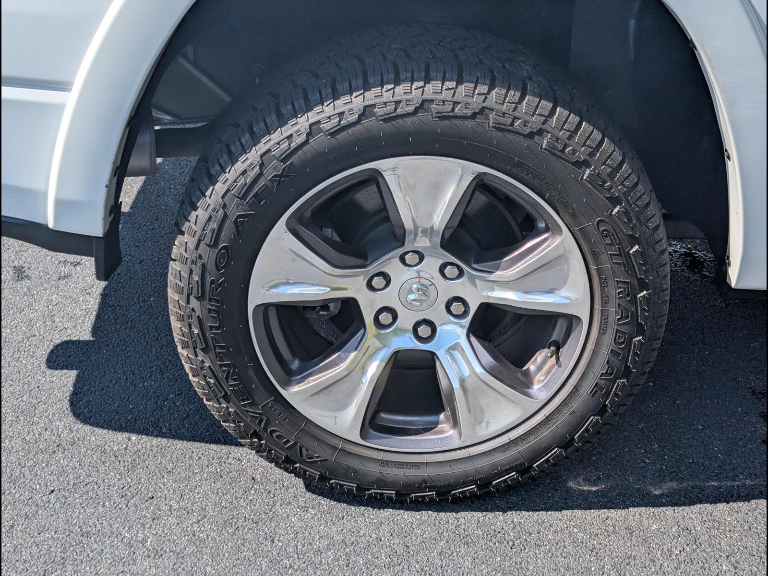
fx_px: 1087
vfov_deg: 29.7
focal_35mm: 49
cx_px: 384
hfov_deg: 38.9
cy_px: 288
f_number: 1.68
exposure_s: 1/1000
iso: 24
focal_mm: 6.9
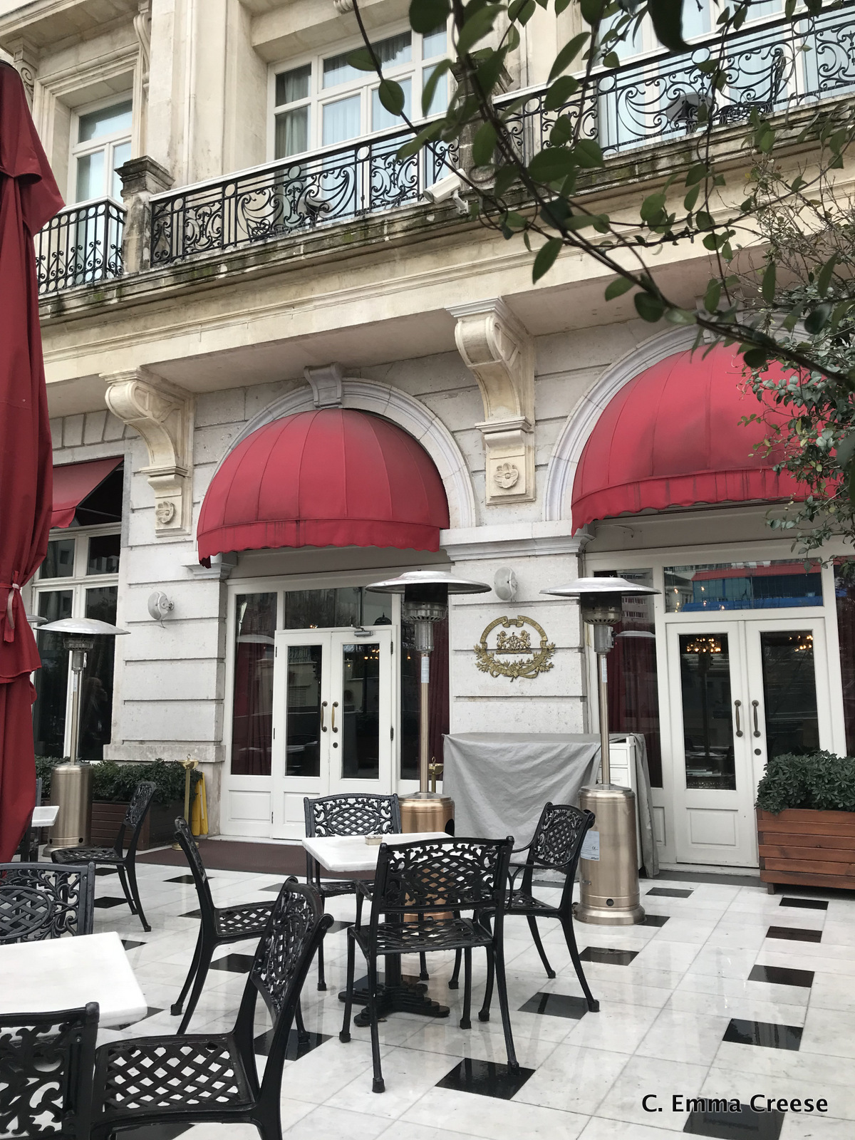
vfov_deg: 63.4
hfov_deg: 49.7
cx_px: 428
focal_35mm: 28
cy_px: 570
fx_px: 922
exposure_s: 1/674
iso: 20
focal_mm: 3.99
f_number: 1.8
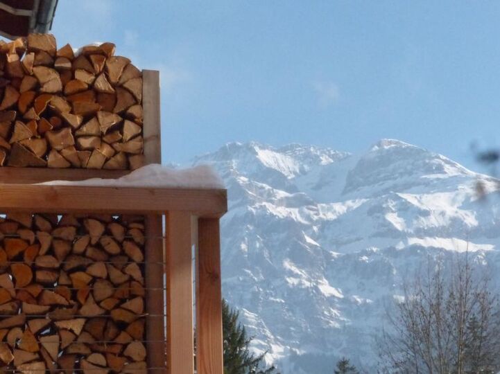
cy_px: 187
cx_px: 250
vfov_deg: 17.2
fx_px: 1242
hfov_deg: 22.8
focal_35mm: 86
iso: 1600
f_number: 8
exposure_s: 1/3200
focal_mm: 15.5
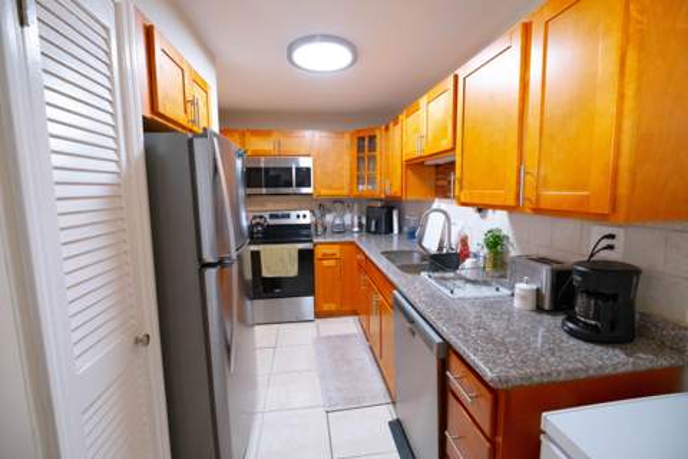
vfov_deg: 73.7
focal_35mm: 16
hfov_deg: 96.7
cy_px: 230
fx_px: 306
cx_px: 344
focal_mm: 10.5
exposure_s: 1/125
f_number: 4
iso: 2500
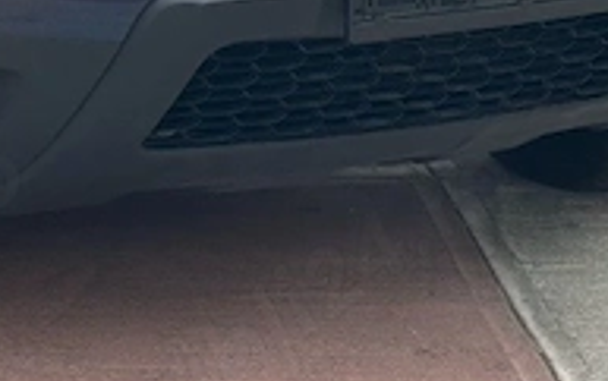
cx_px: -57
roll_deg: +3.0
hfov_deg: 13.0
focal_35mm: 158
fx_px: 2620
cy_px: -173
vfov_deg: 8.2
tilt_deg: -7.1
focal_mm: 6.86
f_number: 1.78
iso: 64
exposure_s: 1/172
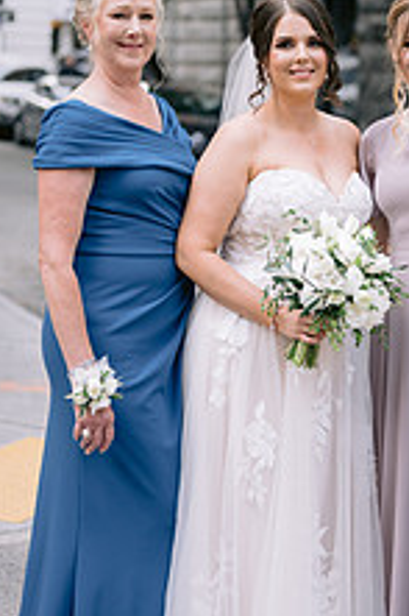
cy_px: 242
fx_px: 1741
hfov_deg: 13.4
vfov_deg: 20.0
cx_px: 262
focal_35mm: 102
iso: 160
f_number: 1.8
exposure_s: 1/500
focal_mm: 50
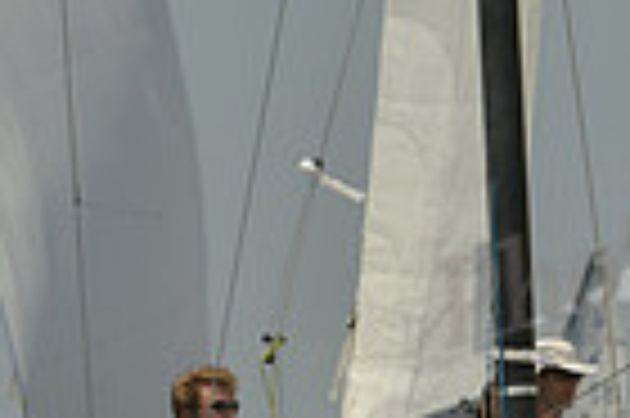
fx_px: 14525
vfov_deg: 1.6
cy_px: 528
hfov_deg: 2.5
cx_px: 207
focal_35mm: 831
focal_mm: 200
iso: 280
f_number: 10
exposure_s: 1/1250
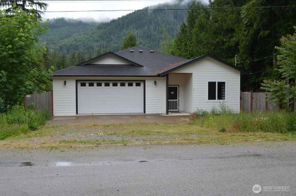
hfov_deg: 49.6
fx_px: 320
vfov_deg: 34.1
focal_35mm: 39
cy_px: 98
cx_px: 148
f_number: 6.7
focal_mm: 26
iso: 200
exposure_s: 1/180
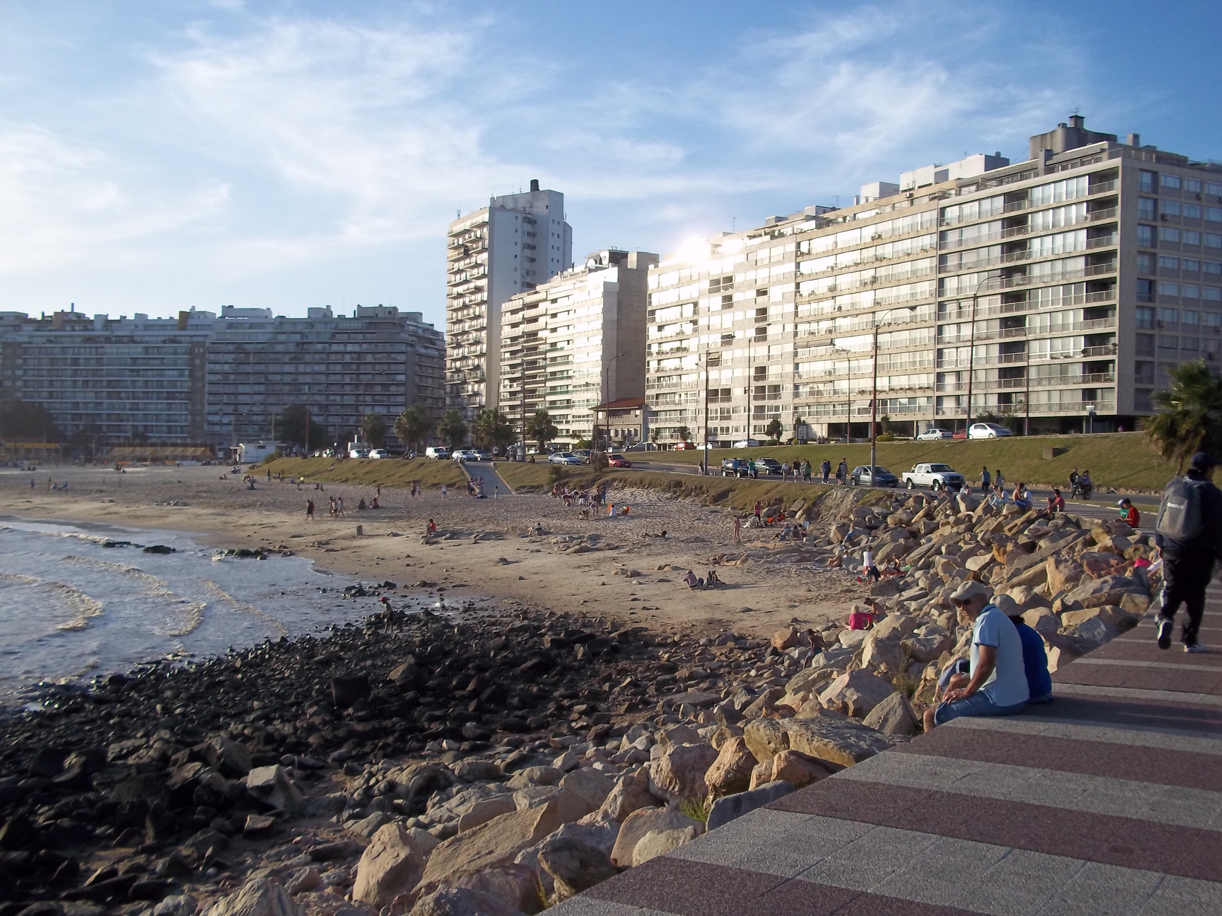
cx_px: 611
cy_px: 458
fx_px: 1271
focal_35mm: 36
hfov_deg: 51.4
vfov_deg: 39.7
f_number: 8
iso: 80
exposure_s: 1/125
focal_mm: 6.5
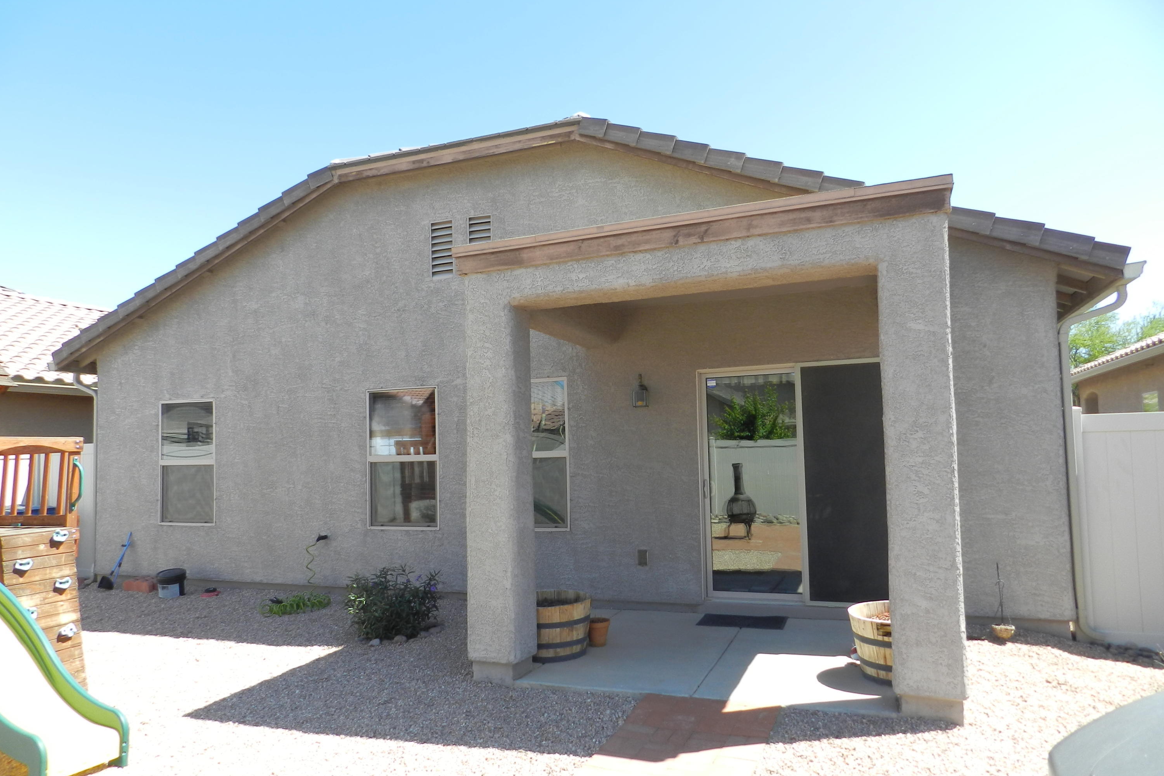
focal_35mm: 24
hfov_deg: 73.7
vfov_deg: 53.1
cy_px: 405
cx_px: 583
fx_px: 776
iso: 160
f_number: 3.4
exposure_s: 1/640
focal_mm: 4
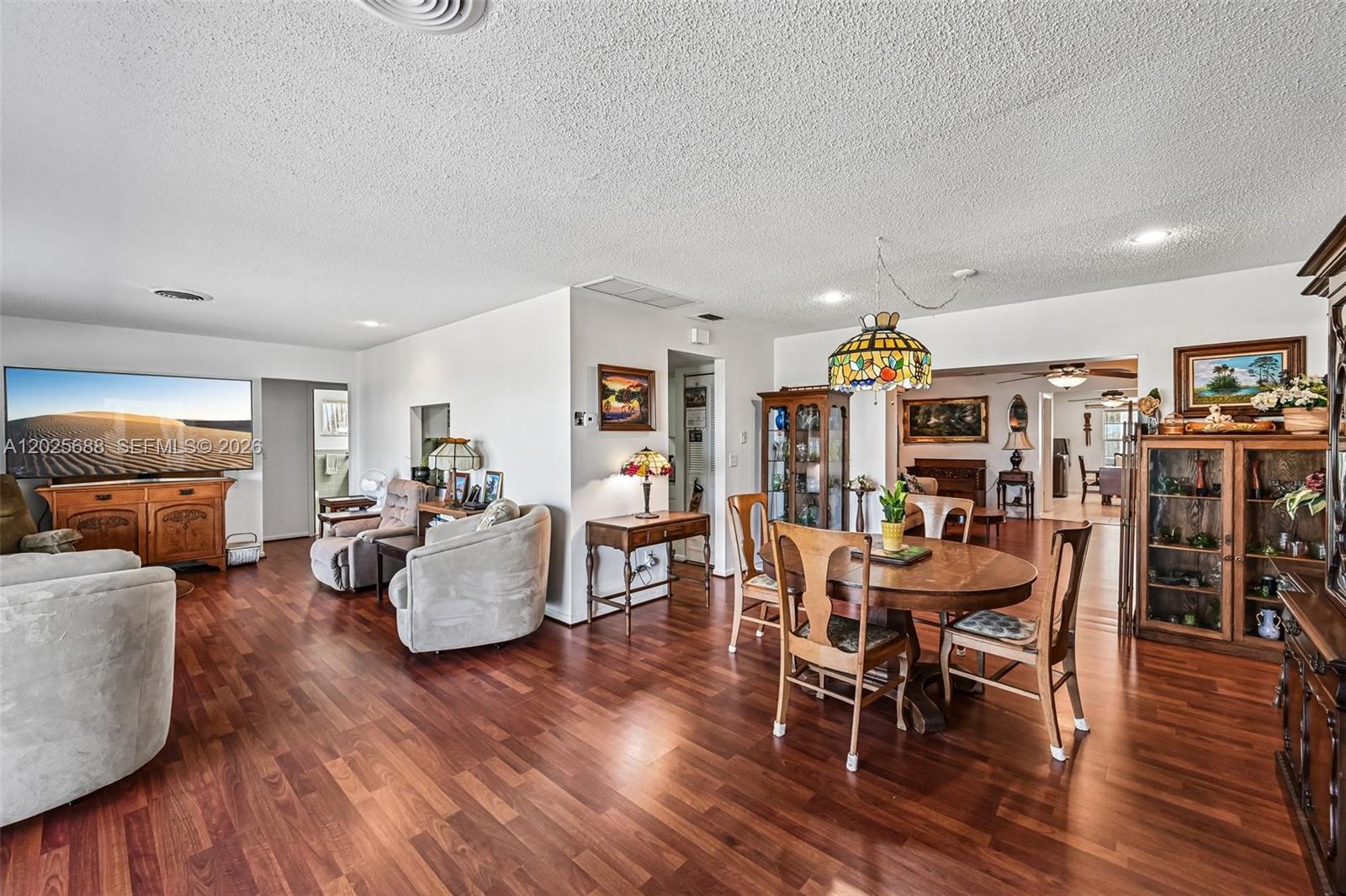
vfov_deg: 81.2
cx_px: 673
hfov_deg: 104.3
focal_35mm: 14
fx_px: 523
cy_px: 448
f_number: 8
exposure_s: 1/100
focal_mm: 14
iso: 3200
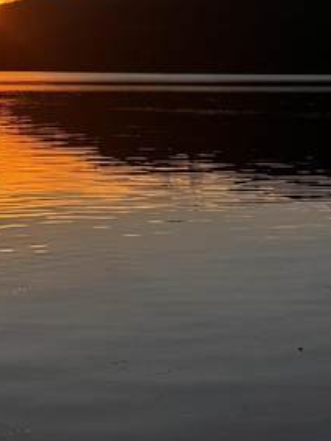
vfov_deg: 21.7
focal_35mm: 81
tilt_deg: +12.2
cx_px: -131
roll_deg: +0.7
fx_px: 1033
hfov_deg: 16.9
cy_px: -137
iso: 80
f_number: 1.78
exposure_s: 1/2604
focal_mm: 6.76
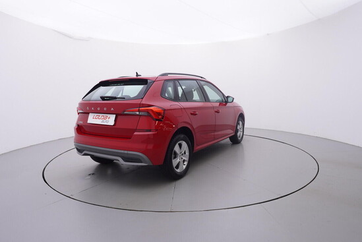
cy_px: 121
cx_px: 181
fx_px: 226
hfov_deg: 77.3
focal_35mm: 22
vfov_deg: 56.2
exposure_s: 1/80
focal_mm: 15
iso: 200
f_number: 5
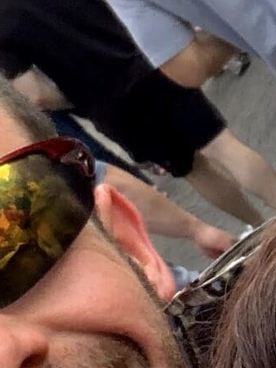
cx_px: 390
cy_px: 17
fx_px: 1968
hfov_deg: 7.9
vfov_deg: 10.6
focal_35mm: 185
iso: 16
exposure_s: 1/124
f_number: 2.2
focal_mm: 2.87
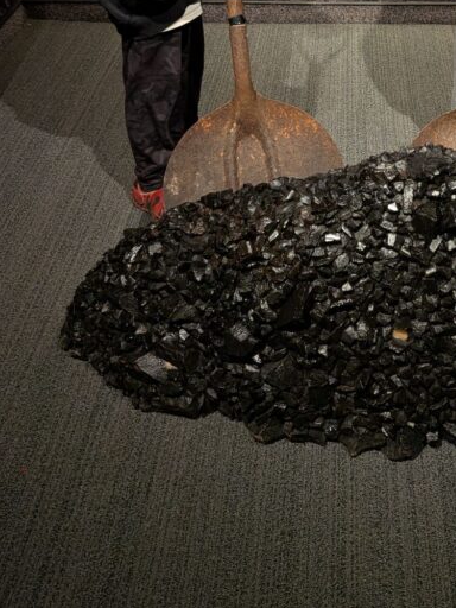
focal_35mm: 48
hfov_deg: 29.5
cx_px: 375
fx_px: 843
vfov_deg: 36.7
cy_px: 43
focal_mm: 4.53
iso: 394
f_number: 1.7
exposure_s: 1/120
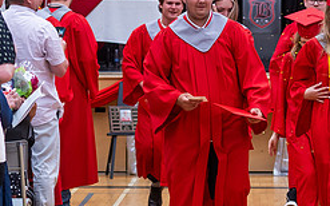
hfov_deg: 6.2
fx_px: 3029
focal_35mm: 337
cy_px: 272
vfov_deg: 3.9
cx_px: 323
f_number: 2.8
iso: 1000
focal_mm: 85
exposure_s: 1/200
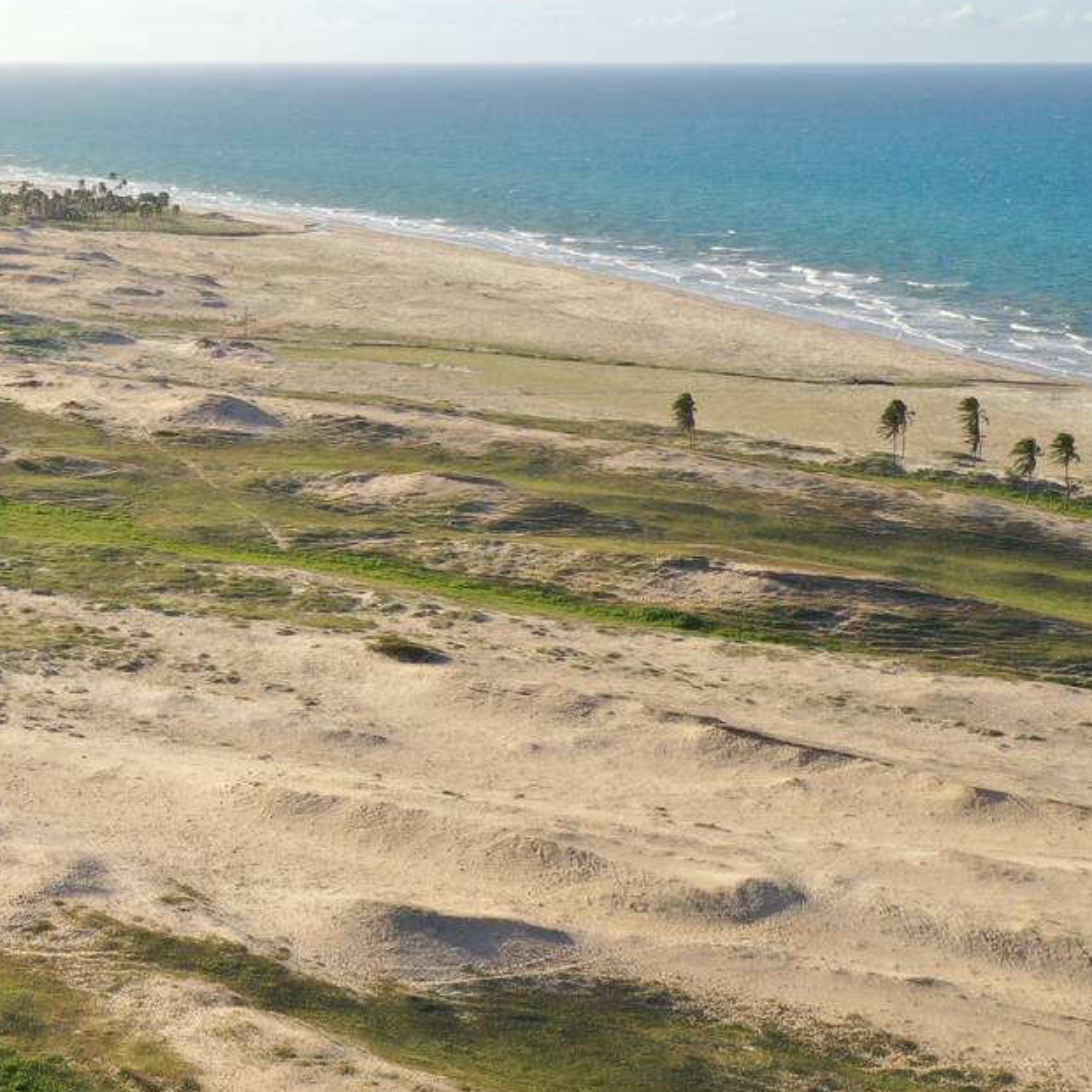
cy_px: 446
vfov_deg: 27.7
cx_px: -313
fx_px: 2213
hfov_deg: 24.4
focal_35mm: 62
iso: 100
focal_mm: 10.26
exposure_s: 1/320
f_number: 5.6
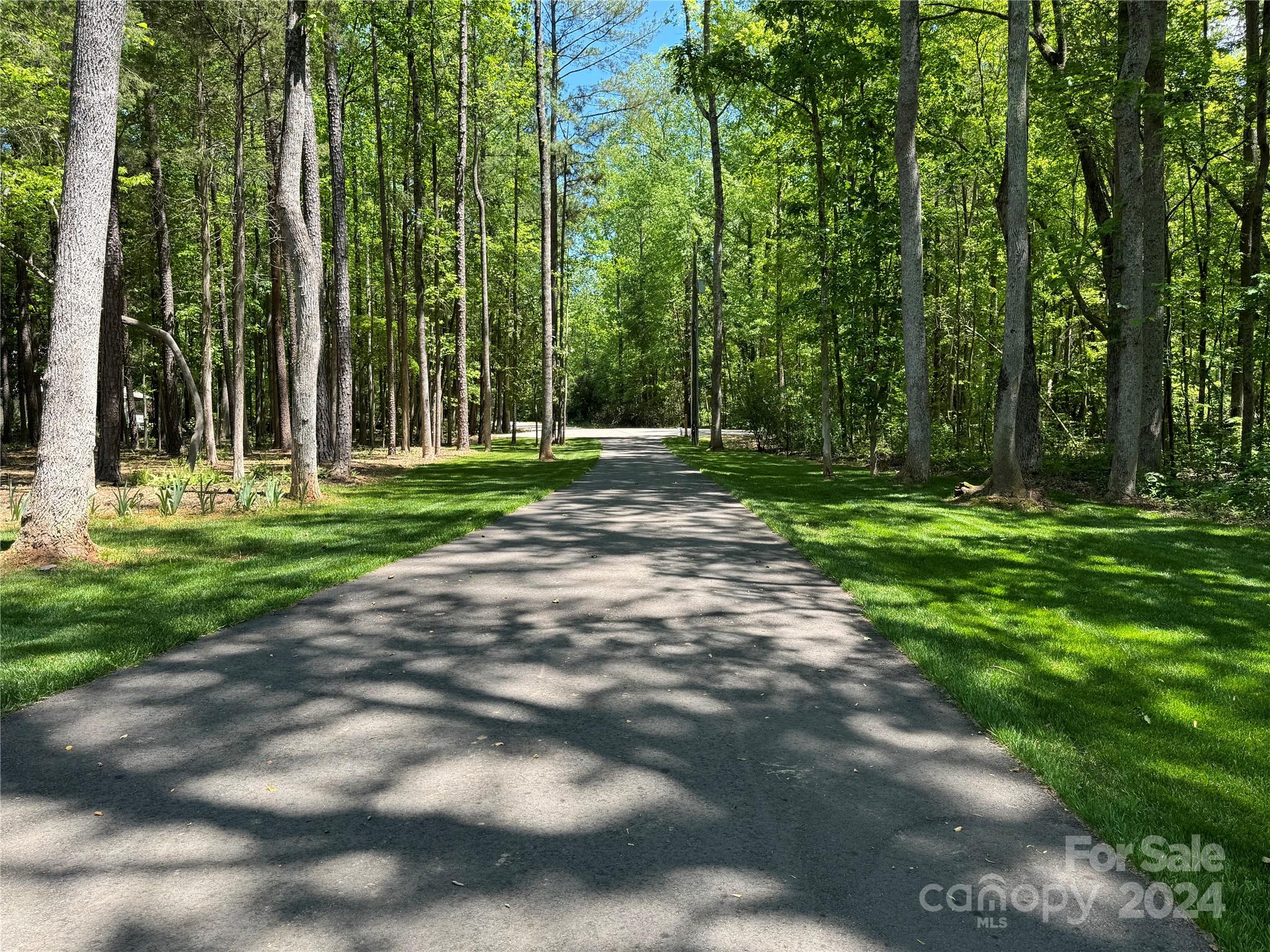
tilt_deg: -3.4
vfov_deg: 56.8
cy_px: 476
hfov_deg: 71.6
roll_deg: +0.7
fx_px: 881
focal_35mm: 24
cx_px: 635
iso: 80
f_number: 1.78
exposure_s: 1/747
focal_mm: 6.76
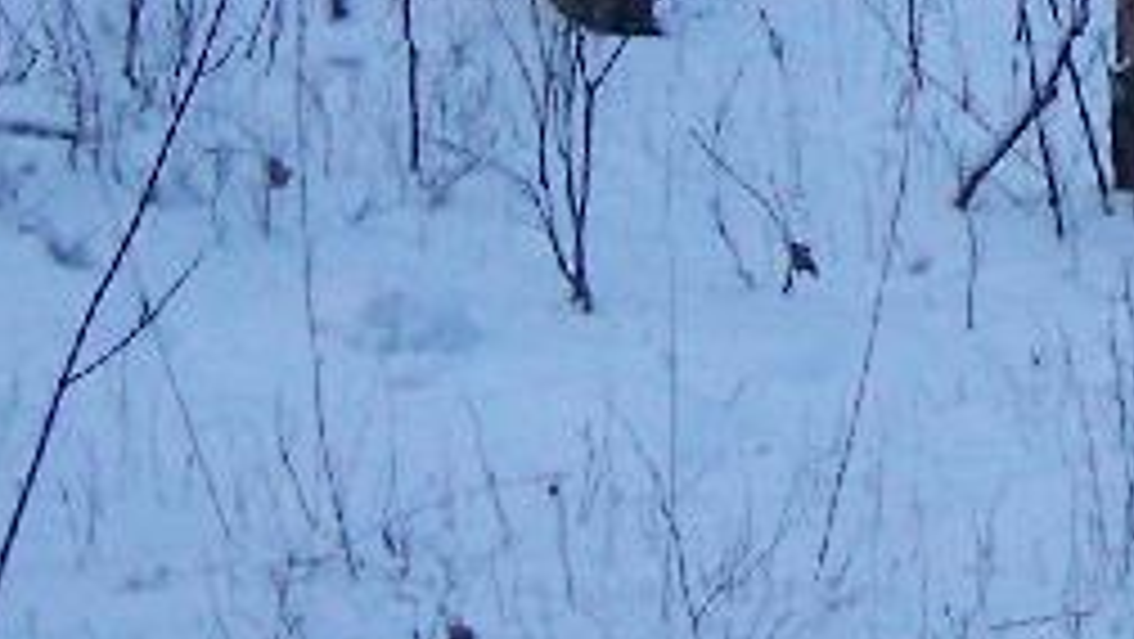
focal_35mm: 168
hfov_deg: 12.4
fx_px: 5054
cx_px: 1494
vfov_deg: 7.0
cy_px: -680
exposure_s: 1/320
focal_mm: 6.3
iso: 400
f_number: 2.8
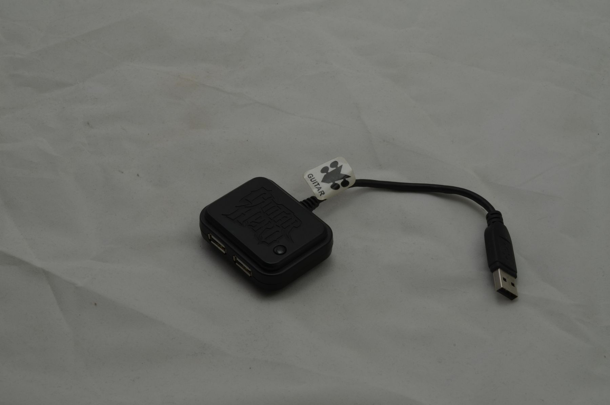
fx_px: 1015
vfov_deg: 22.5
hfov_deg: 33.5
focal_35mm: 60
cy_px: 202
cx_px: 305
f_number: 20
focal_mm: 40
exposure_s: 1/3
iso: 100
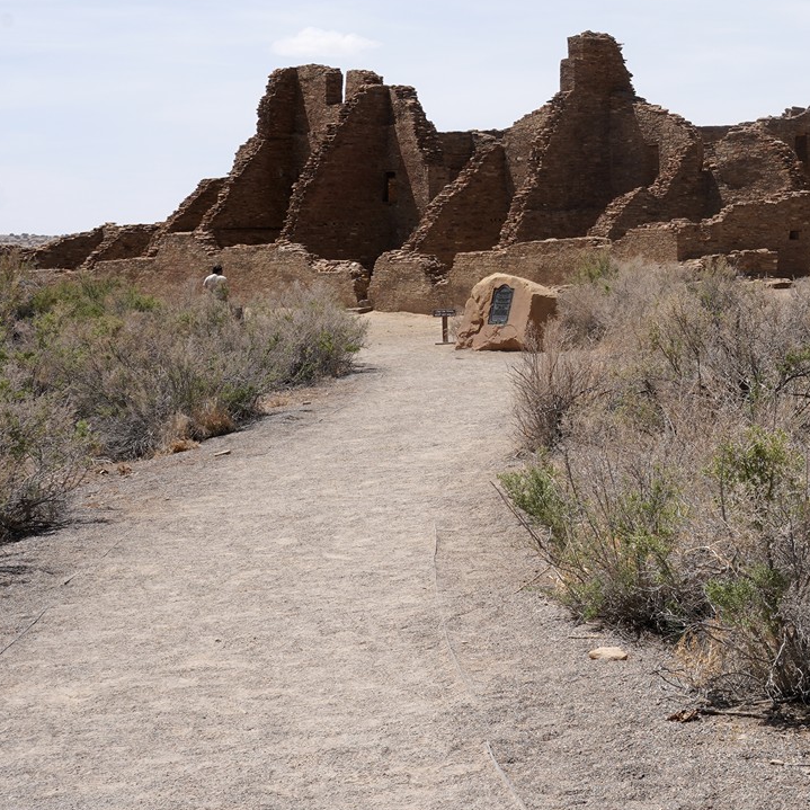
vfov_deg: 22.1
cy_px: 293
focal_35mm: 78
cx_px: 1065
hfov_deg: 20.2
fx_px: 2065
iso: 100
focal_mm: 33
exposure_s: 1/100
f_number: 16
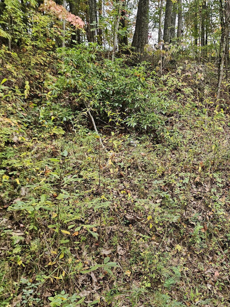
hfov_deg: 42.5
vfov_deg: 55.4
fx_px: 292
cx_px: 150
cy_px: 156
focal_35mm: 33
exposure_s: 1/120
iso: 80
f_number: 1.7
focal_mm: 6.3
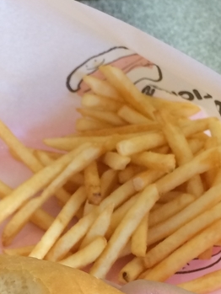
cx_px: 20
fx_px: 723
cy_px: 255
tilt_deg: -49.2
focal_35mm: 85
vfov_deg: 22.5
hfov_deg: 17.1
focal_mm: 4.15
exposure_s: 1/40
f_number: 2.2
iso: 40
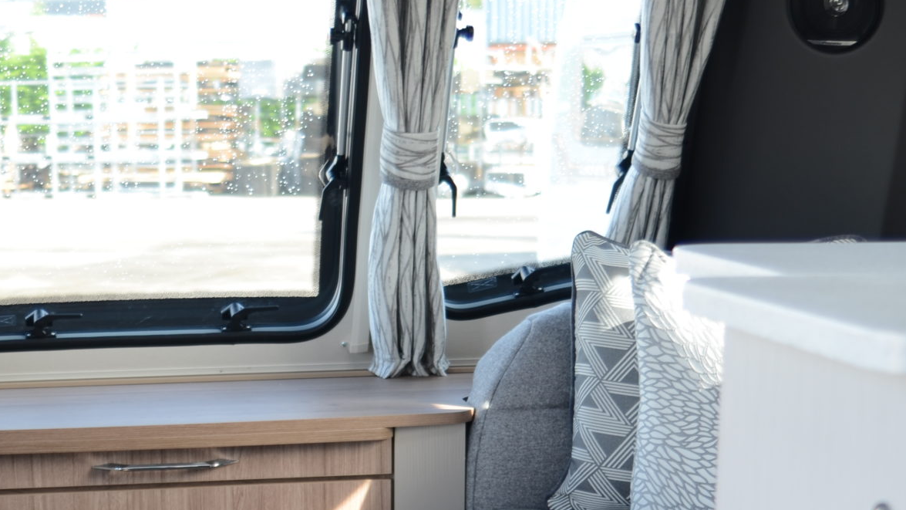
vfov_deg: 14.2
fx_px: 1970
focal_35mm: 82
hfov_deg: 25.6
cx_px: 239
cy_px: 638
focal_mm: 24
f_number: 2.8
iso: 100
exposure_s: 1/30
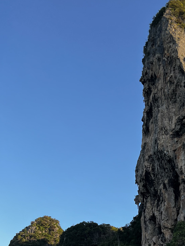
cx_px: 199
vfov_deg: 32.2
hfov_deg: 24.1
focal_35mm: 57
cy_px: 219
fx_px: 406
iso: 50
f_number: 1.5
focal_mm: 5.7
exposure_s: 1/461
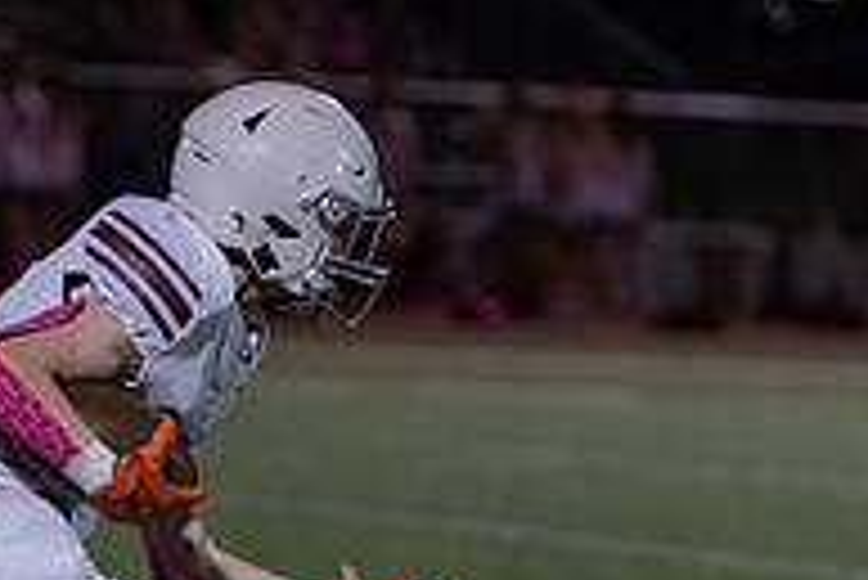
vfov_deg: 3.4
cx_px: 54
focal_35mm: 409
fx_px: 9869
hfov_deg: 5.0
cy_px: 429
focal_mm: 132
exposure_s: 1/1250
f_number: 2.8
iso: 3200
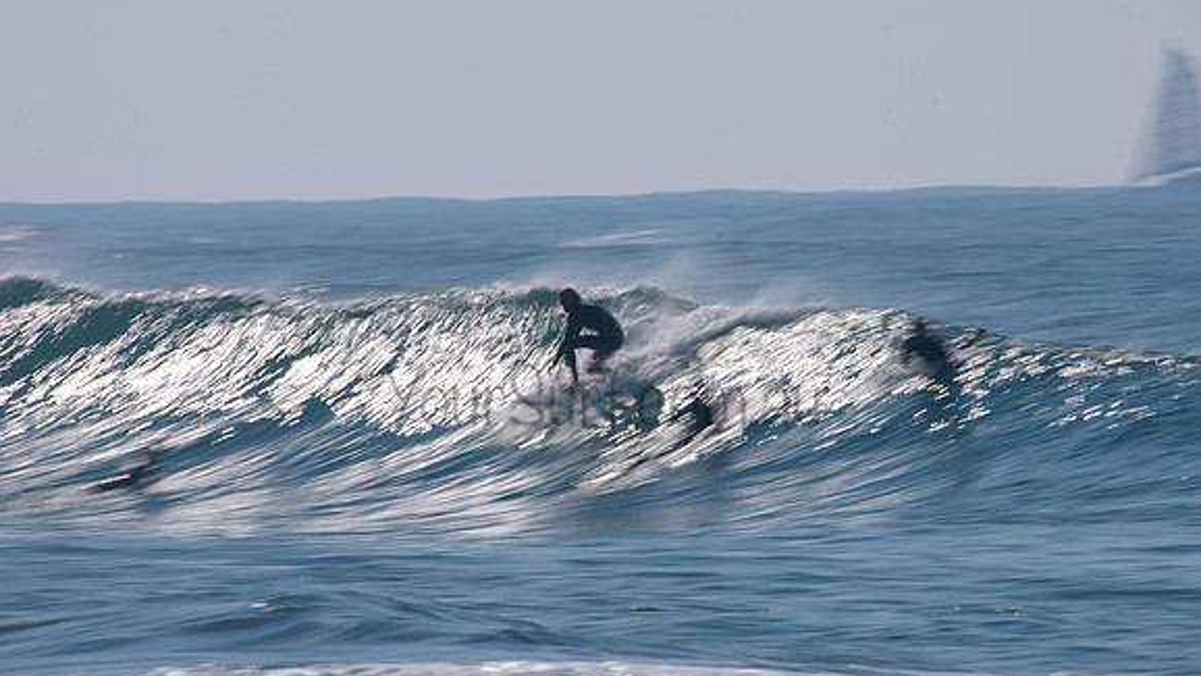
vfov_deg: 2.3
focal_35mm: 526
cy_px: 378
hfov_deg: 4.1
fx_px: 16749
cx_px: 600
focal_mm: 500
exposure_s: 1/20
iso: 31
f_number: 18
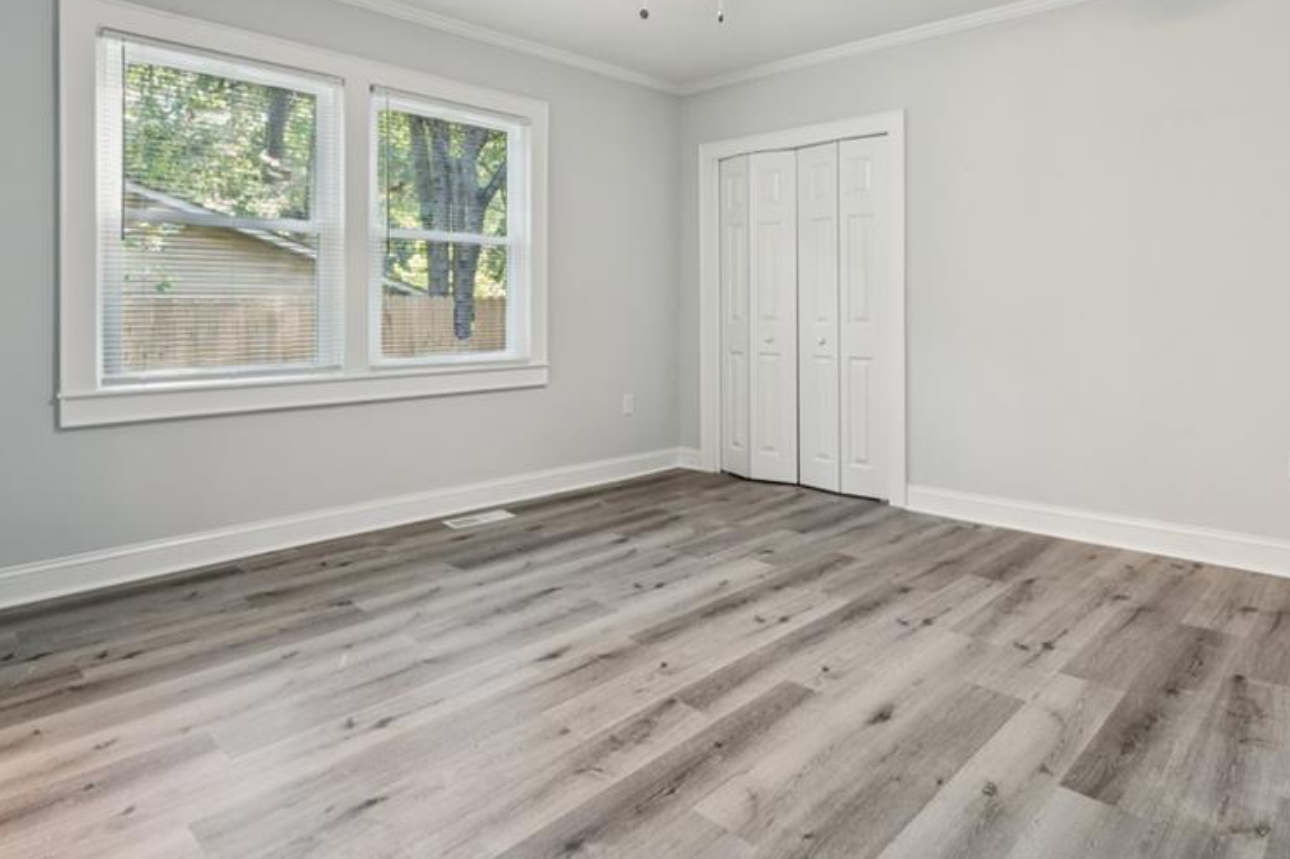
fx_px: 788
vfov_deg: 56.0
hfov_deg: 78.5
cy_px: 291
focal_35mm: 22
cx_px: 691
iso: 200
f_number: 13
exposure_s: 1.6
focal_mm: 16
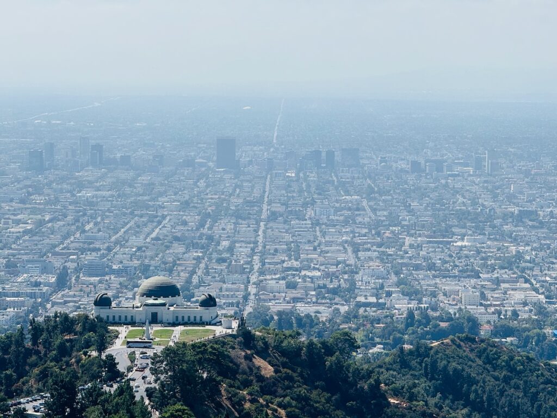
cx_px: 278
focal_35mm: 120
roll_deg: -0.5
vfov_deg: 12.3
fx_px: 1931
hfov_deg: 16.4
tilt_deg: -4.6
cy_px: 209
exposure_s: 1/1248
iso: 50
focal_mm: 15.66
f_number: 2.8
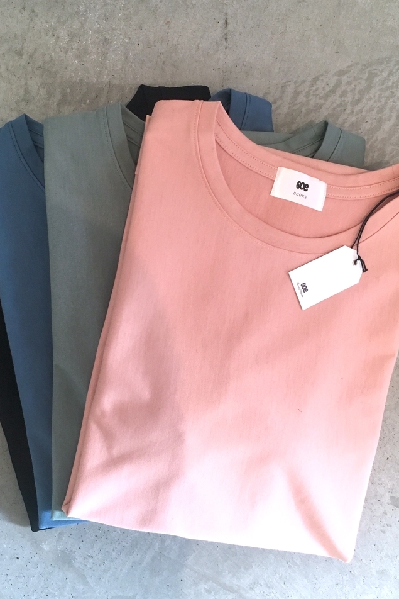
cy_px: 292
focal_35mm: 38
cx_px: 178
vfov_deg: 50.7
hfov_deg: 35.0
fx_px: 631
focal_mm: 4.15
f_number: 2.2
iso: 40
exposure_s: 1/30
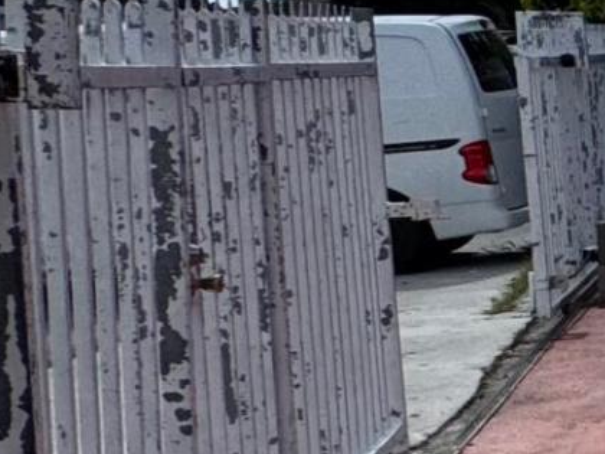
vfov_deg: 15.4
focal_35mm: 96
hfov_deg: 10.0
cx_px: 2037
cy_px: 212
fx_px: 1678
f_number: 2.2
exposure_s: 1/1880
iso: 50
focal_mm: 2.22
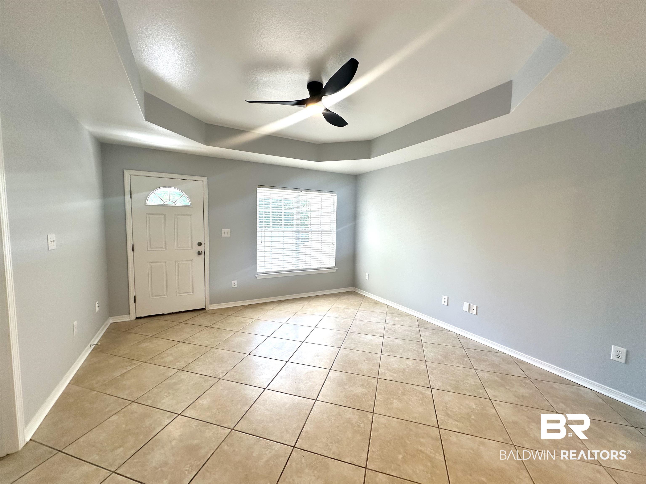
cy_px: 242
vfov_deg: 85.7
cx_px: 323
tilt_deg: -5.2
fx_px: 261
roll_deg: -0.9
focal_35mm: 14
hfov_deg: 102.1
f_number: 2.2
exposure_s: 1/120
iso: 64
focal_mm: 2.22
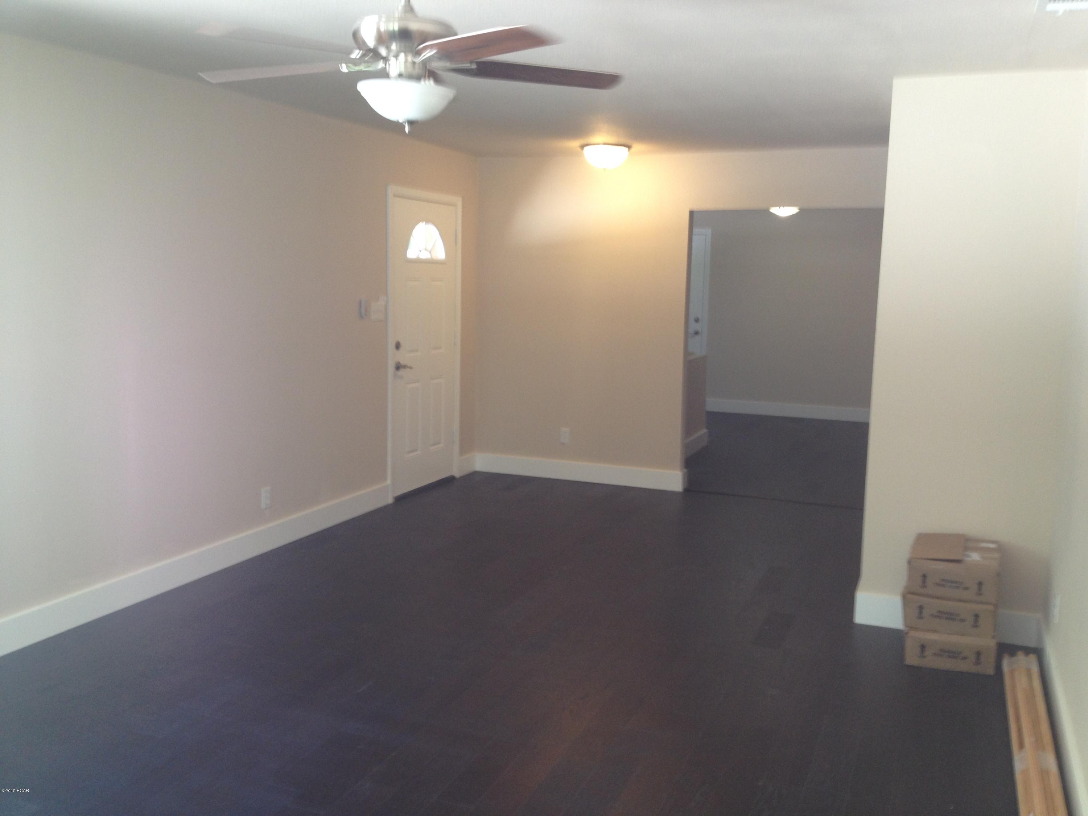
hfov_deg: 52.6
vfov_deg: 40.7
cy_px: 408
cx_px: 544
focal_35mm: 35
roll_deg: -1.2
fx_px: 1100
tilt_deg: -6.0
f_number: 2.4
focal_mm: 4.28
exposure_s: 1/20
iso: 50
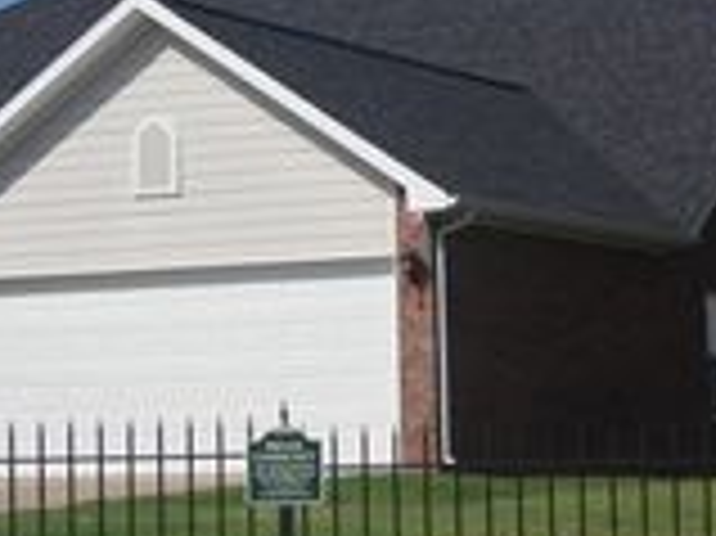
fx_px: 2811
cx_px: 288
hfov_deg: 14.5
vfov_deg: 10.9
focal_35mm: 136
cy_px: 126
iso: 800
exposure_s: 1/1600
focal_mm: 30
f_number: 13
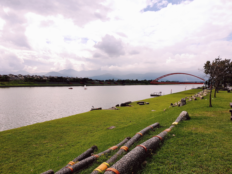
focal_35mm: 26
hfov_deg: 67.3
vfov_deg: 53.1
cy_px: 87
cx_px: 116
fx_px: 174
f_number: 2.4
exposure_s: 1/2500
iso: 50
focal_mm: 4.3
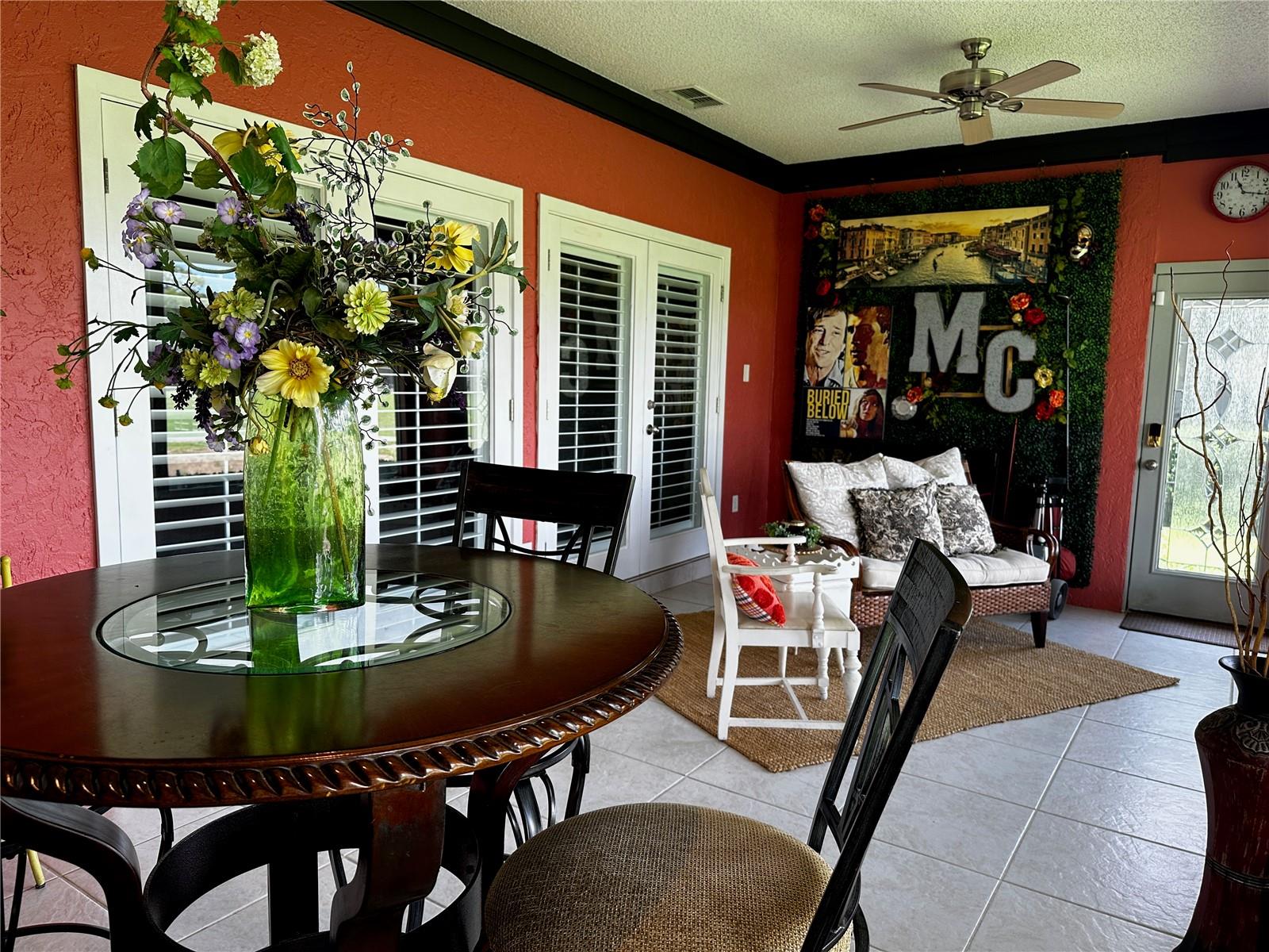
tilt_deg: -5.5
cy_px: 476
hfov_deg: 71.6
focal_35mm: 24
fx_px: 880
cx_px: 634
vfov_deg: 56.8
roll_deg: -1.5
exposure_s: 1/120
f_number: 1.78
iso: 80
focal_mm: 6.86
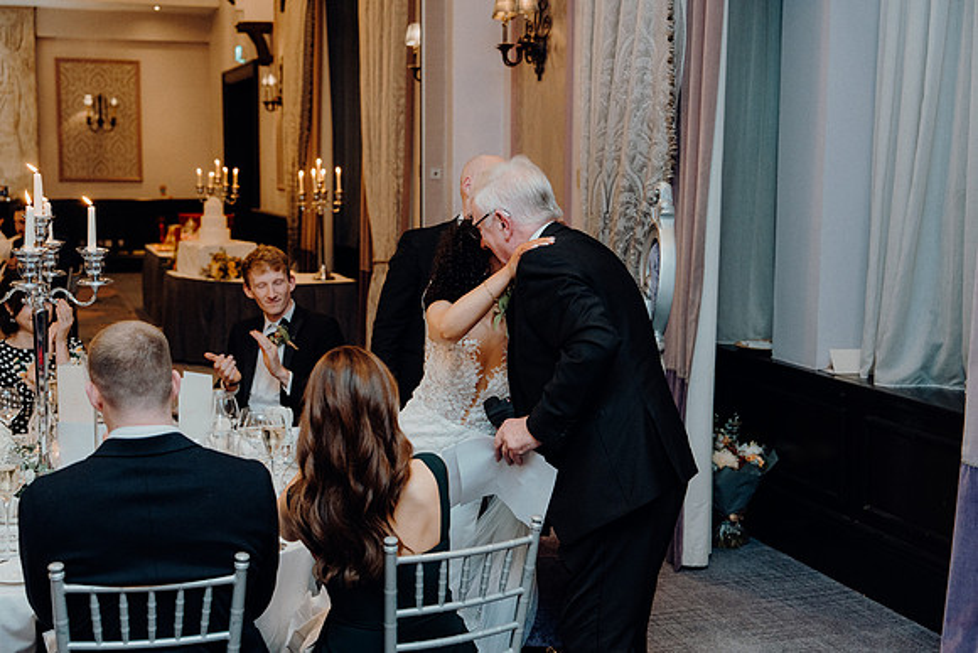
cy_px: 326
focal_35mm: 48
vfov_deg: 28.1
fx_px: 1304
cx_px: 489
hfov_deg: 41.1
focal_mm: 48
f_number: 3.5
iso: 2500
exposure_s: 1/160
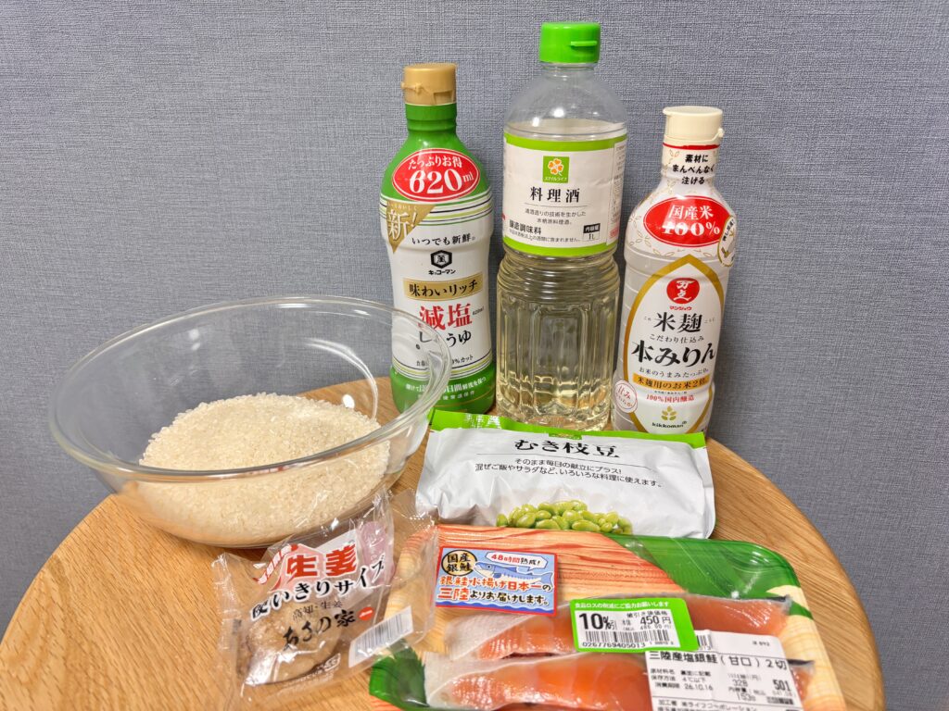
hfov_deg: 67.3
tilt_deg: -26.2
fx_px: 713
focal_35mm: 26
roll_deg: +1.3
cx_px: 474
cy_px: 356
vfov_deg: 53.1
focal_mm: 5.96
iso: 125
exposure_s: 1/75
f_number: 1.6
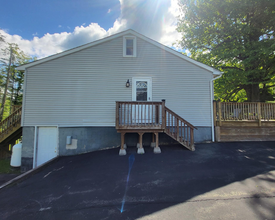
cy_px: 111
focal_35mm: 14
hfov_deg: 100.7
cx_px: 143
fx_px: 114
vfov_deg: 88.0
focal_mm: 1.74
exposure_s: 1/568
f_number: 2.2
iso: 32
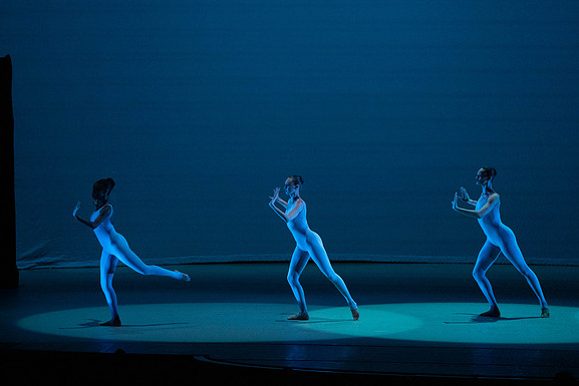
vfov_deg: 7.5
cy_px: 193
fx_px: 2928
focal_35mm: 182
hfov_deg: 11.3
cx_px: 289
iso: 16000
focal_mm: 181
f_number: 5.6
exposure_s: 1/400
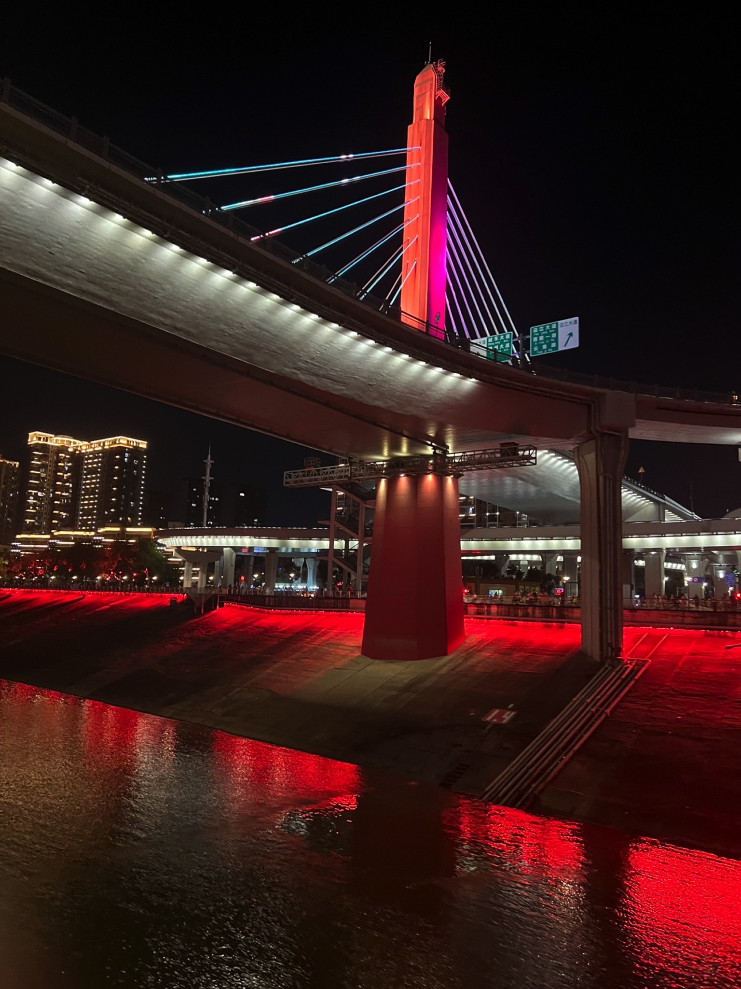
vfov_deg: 67.3
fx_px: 742
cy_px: 494
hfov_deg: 53.1
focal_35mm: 26
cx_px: 370
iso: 500
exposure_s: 1/33
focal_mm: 5.7
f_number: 1.5
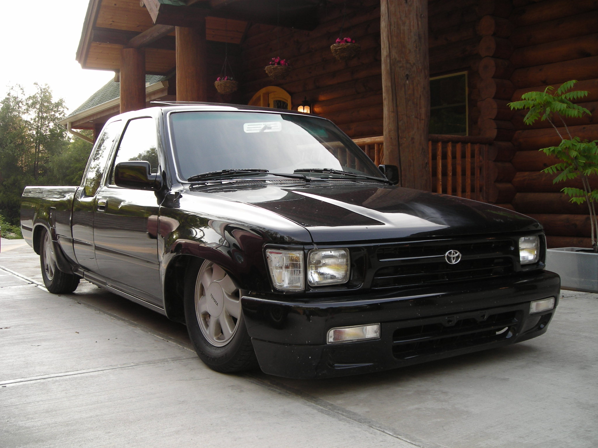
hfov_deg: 49.0
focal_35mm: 38
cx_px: 299
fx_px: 656
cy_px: 224
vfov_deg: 37.7
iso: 50
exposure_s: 1/57.8
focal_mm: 6.3
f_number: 3.2
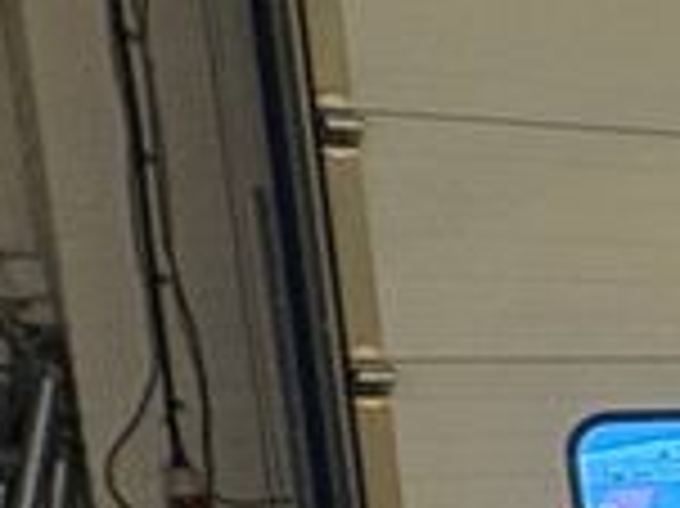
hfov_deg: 11.0
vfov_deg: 13.9
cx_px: 2108
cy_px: 614
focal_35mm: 103
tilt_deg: -4.4
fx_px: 2022
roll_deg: +3.3
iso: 160
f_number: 2.2
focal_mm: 2.22
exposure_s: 1/50
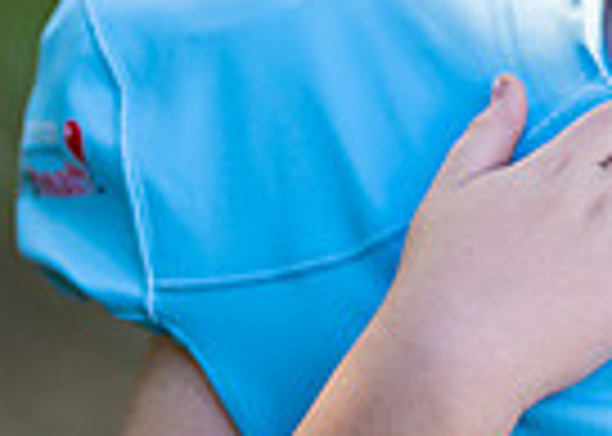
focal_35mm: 227
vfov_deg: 6.3
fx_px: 3944
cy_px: -73
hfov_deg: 8.7
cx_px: 895
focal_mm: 50
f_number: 1.2
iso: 100
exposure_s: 1/1600
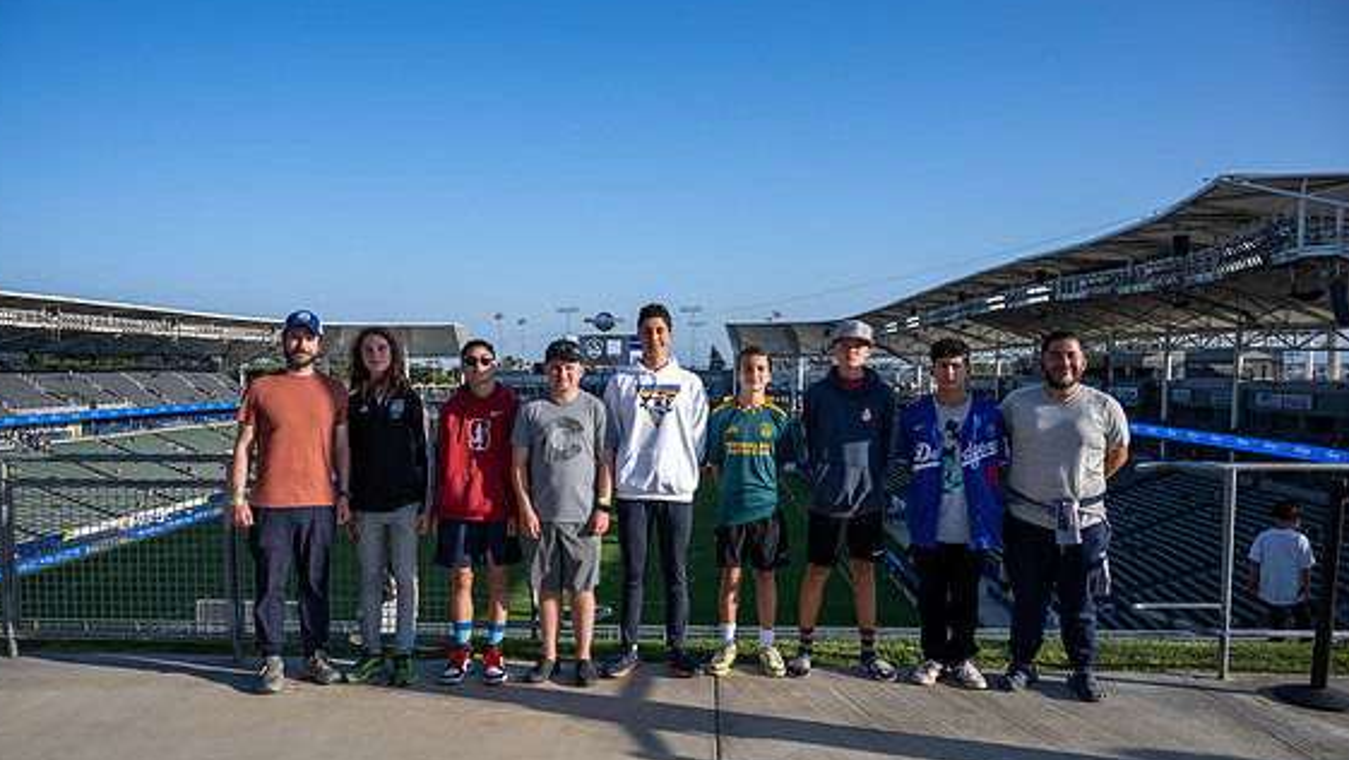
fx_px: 930
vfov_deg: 44.3
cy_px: 432
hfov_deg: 71.9
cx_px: 661
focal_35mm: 26
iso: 140
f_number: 8
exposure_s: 1/400
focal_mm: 24
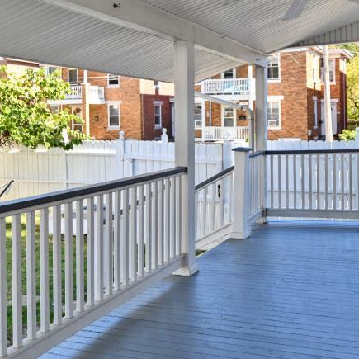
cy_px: 117
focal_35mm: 41
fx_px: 481
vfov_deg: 40.4
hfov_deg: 40.4
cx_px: 242
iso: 200
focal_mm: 14
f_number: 5.6
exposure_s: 1/250
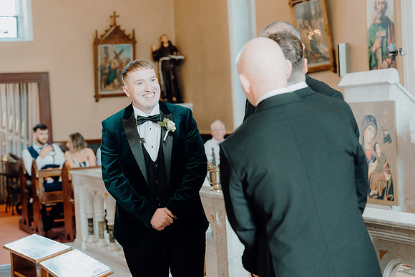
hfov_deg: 28.8
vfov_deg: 19.5
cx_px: 208
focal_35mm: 70
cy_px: 138
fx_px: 807
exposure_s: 1/200
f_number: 3.2
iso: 3200
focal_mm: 70
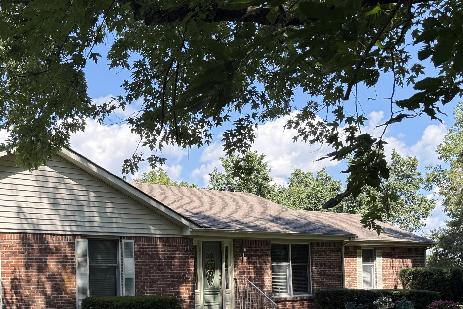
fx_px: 682
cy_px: 272
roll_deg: +1.4
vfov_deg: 24.8
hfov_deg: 37.3
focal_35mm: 53
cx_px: 174
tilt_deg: +1.1
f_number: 1.78
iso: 100
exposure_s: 1/1437
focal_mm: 6.76
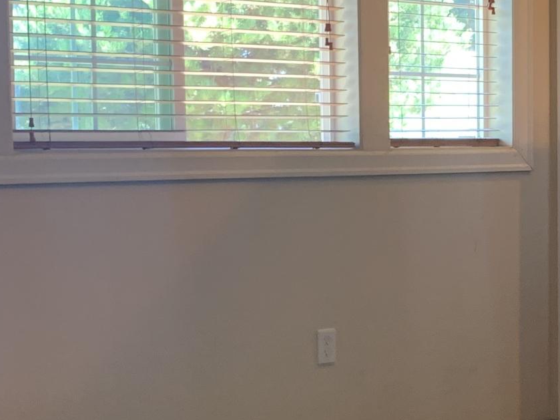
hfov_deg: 20.3
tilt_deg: -4.6
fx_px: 1504
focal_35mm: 93
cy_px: 270
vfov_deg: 15.9
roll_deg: -0.7
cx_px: 577
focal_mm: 4.25
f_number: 1.8
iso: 160
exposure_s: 1/60
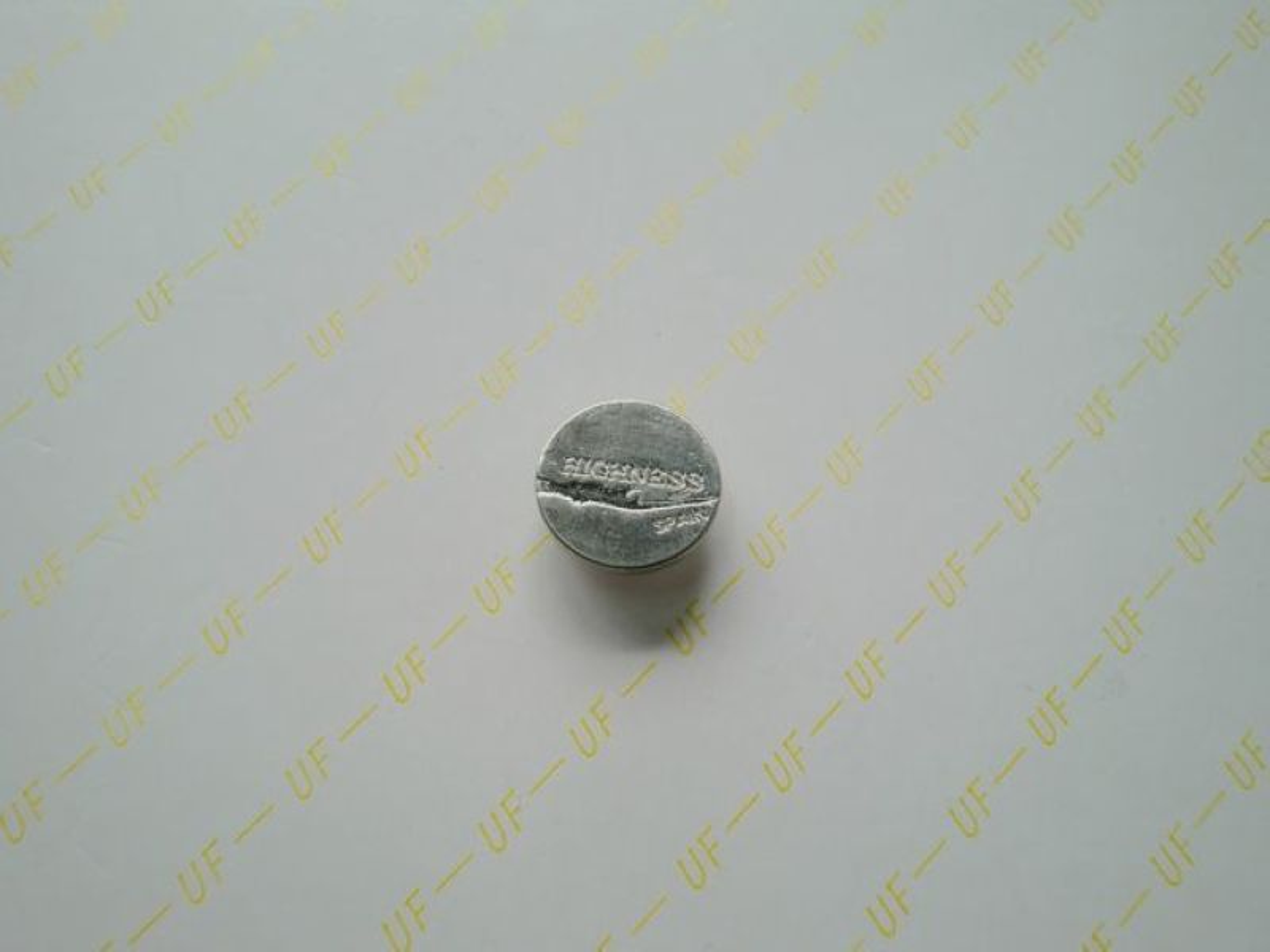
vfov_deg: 36.8
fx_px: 1431
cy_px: 476
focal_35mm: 39
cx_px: 635
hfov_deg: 47.9
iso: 64
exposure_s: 1/125
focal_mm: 6.51
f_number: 3.1
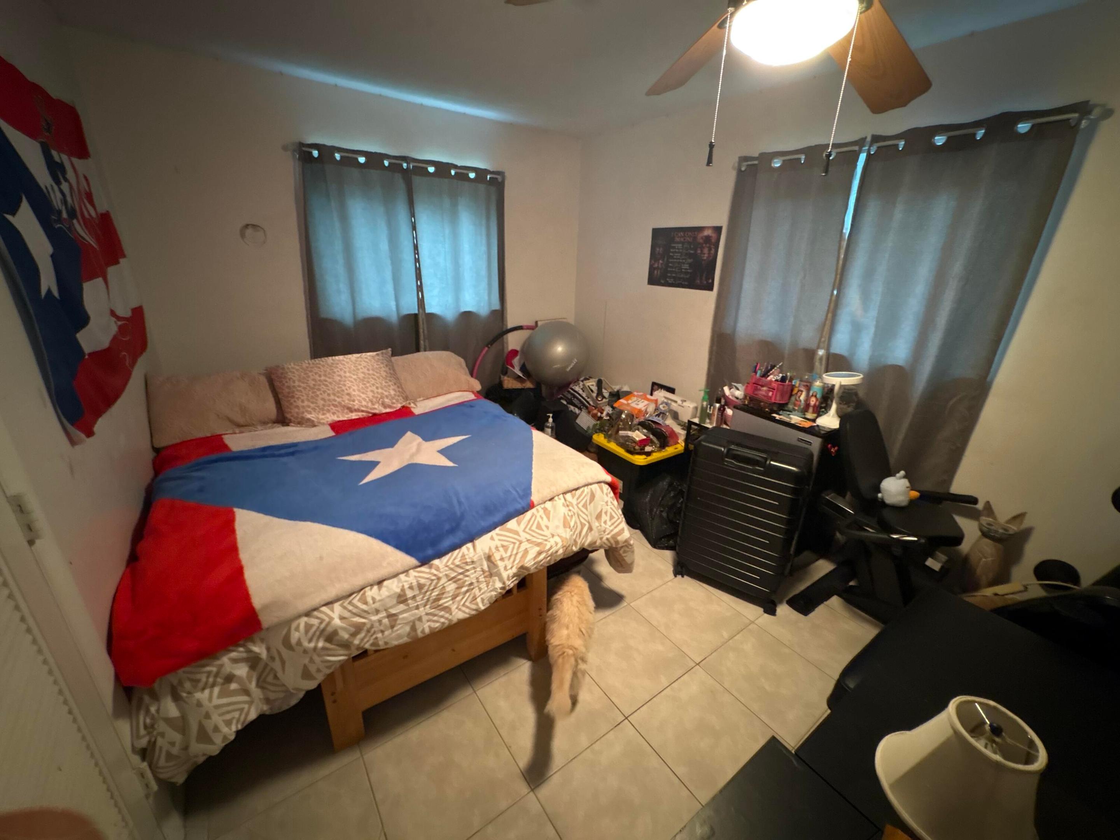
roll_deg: -1.7
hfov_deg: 102.1
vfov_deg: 85.7
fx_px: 453
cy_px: 420
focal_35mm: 14
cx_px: 560
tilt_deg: -20.7
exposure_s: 1/30
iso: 800
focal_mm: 2.22
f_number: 2.2
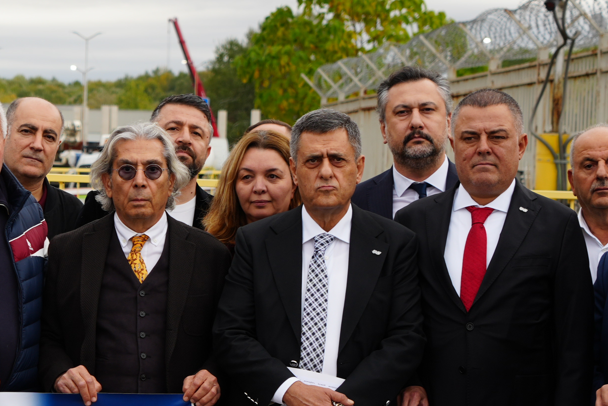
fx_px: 2618
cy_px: 391
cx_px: 9
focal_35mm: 155
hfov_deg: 13.1
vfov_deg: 8.8
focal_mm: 54
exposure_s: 1/125
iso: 100
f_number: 5
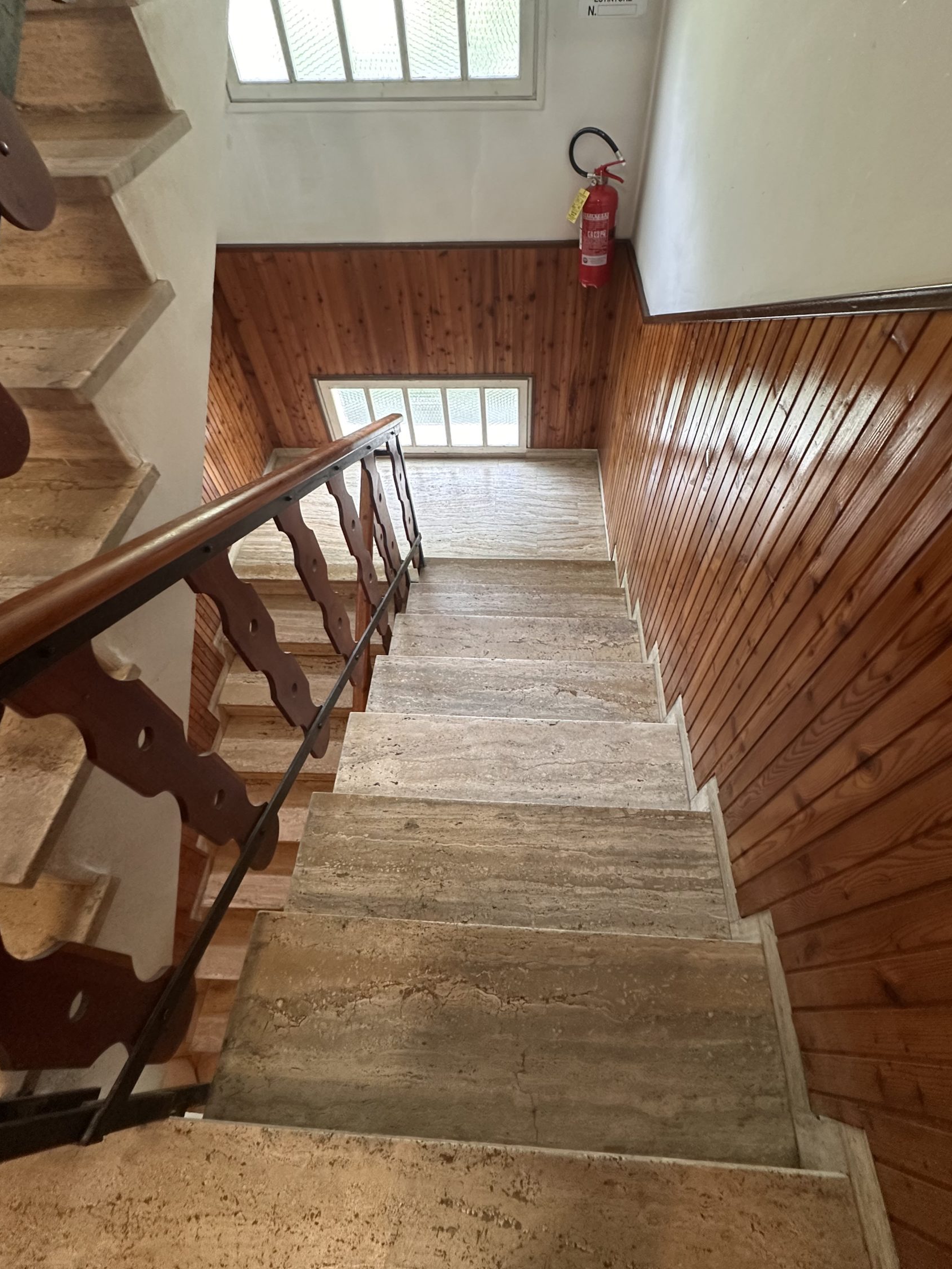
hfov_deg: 78.1
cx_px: 497
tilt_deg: -52.6
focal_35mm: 16
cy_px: 589
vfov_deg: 94.3
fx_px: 587
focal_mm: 2.22
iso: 320
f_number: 2.2
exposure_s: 1/75
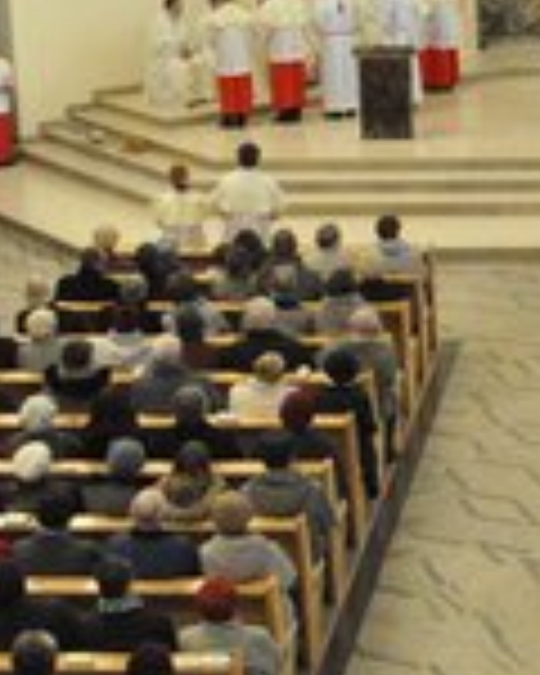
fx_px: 1858
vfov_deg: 20.4
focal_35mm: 93
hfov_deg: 15.9
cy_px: 153
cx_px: 655
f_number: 13
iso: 3200
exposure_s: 1/25
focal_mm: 18
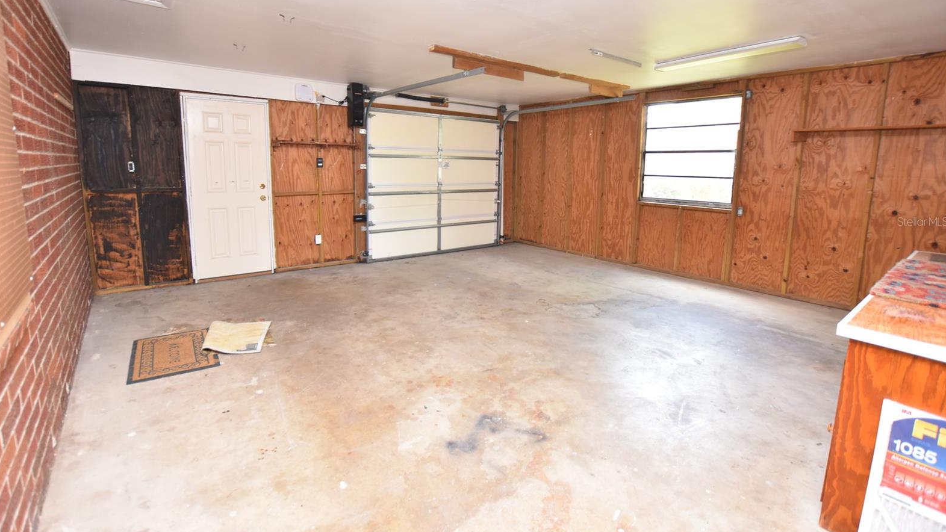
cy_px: 221
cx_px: 469
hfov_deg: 99.4
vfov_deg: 66.6
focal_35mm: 16
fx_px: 401
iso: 560
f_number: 4
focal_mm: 10
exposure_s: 1/60
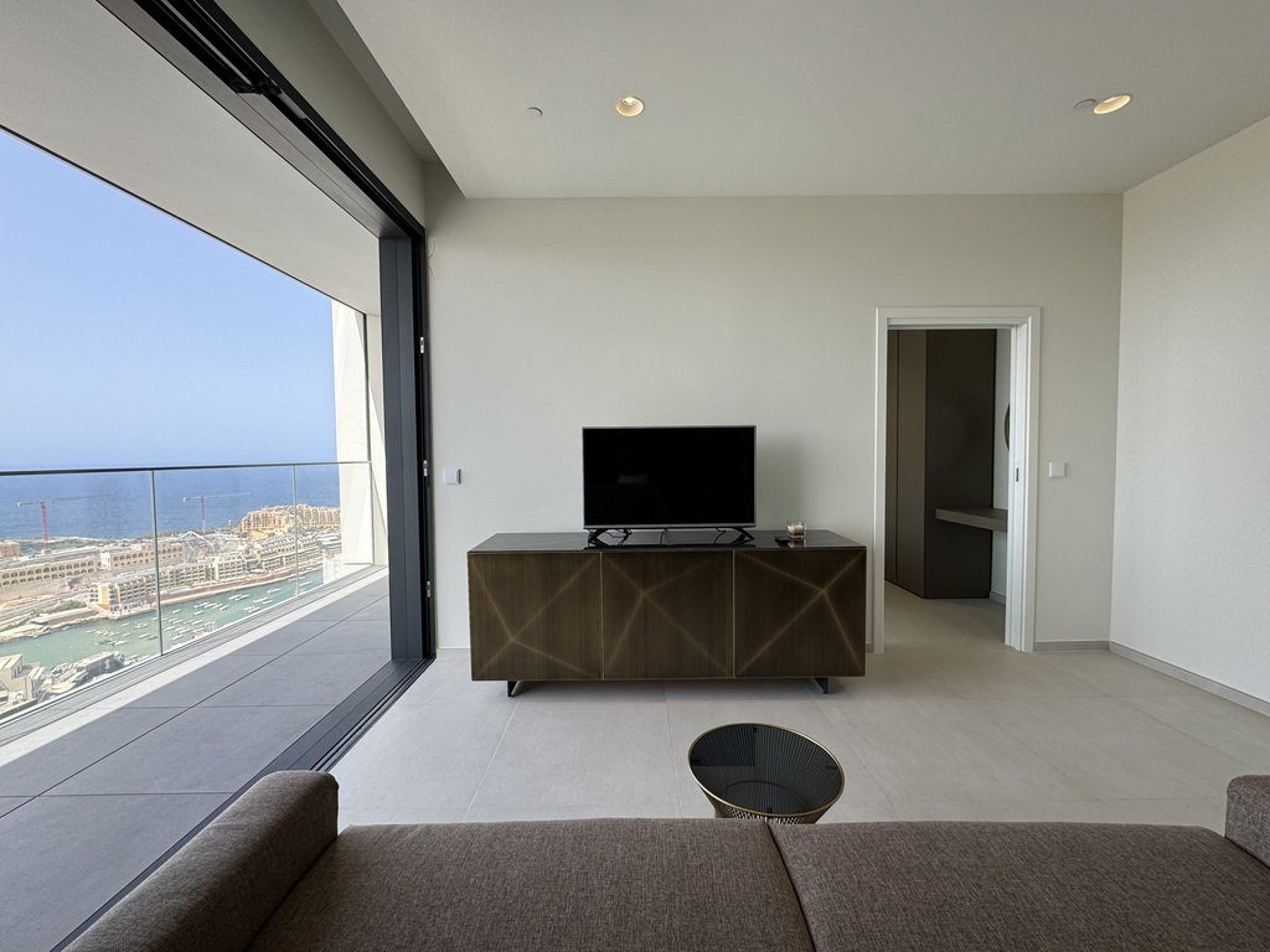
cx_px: 635
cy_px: 476
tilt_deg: -2.8
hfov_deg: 102.1
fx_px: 514
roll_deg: -0.6
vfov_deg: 85.7
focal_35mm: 14
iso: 40
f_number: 2.2
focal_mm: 2.22
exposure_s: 1/303
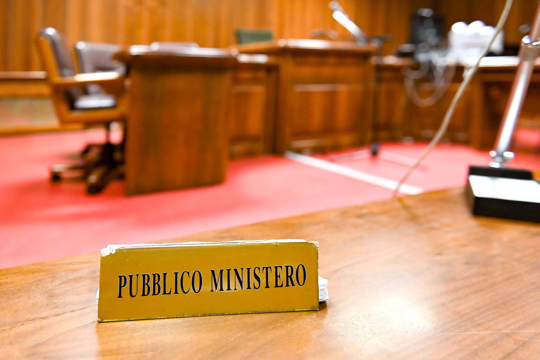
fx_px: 405
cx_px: 270
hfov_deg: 67.4
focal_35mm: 27
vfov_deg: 47.9
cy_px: 180
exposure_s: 1/100
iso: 1250
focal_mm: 27
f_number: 2.8
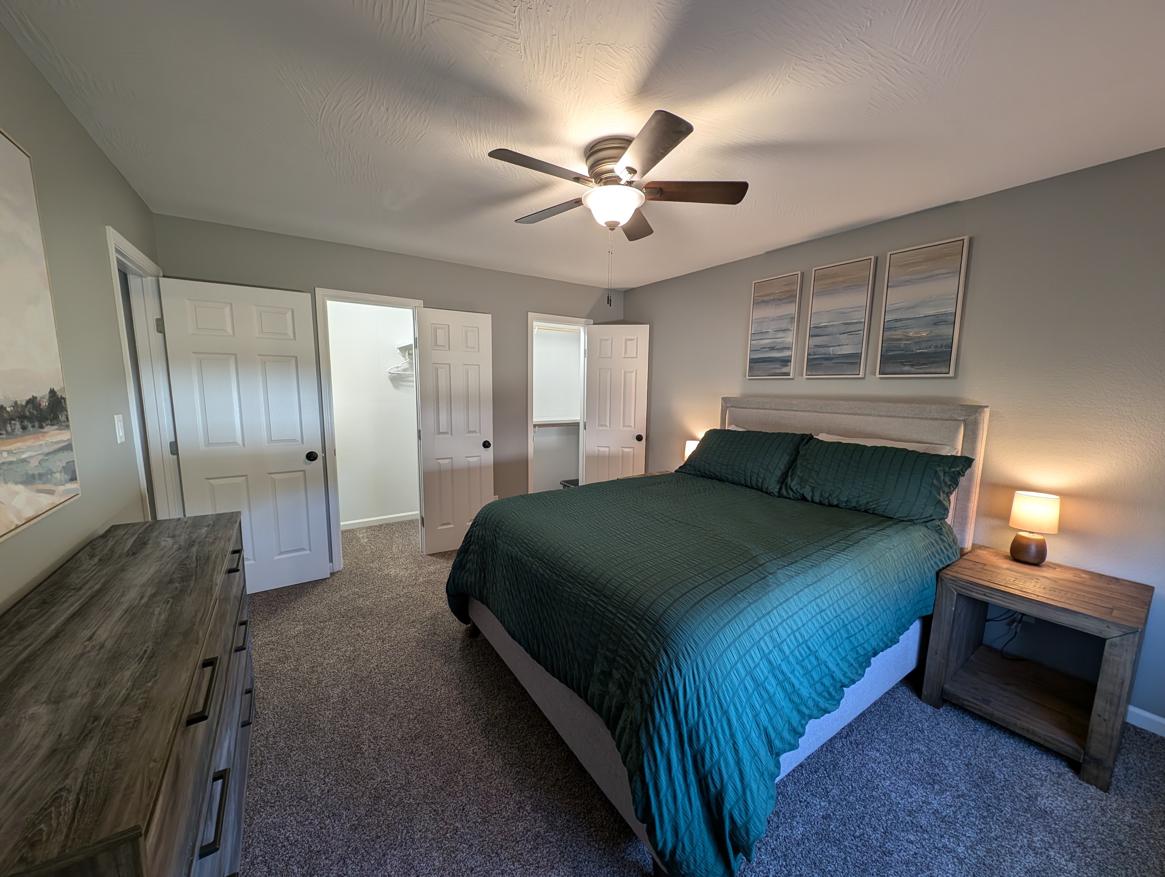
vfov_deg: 94.6
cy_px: 438
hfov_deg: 110.5
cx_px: 582
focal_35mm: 12
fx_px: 404
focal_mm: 2.23
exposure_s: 1/24
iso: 48
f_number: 1.95
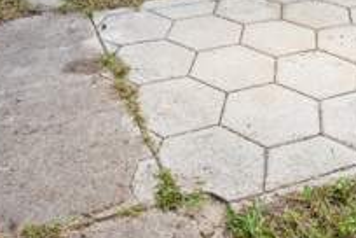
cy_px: -214
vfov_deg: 18.2
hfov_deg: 36.0
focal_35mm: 55
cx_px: 227
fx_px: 544
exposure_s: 1/160
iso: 250
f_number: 7.1
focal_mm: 14
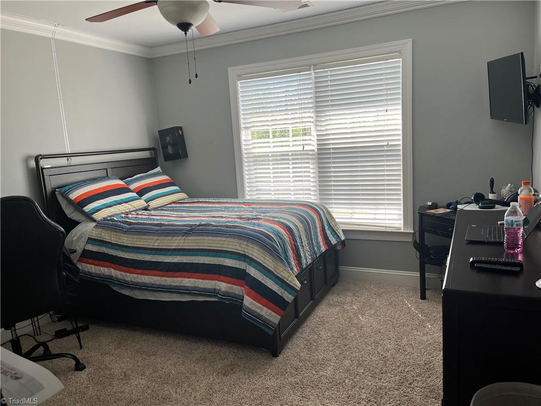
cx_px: 270
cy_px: 203
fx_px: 406
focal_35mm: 26
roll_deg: +3.7
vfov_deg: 53.1
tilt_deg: -8.4
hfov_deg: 67.3
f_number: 1.6
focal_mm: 5.1
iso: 32
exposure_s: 1/143
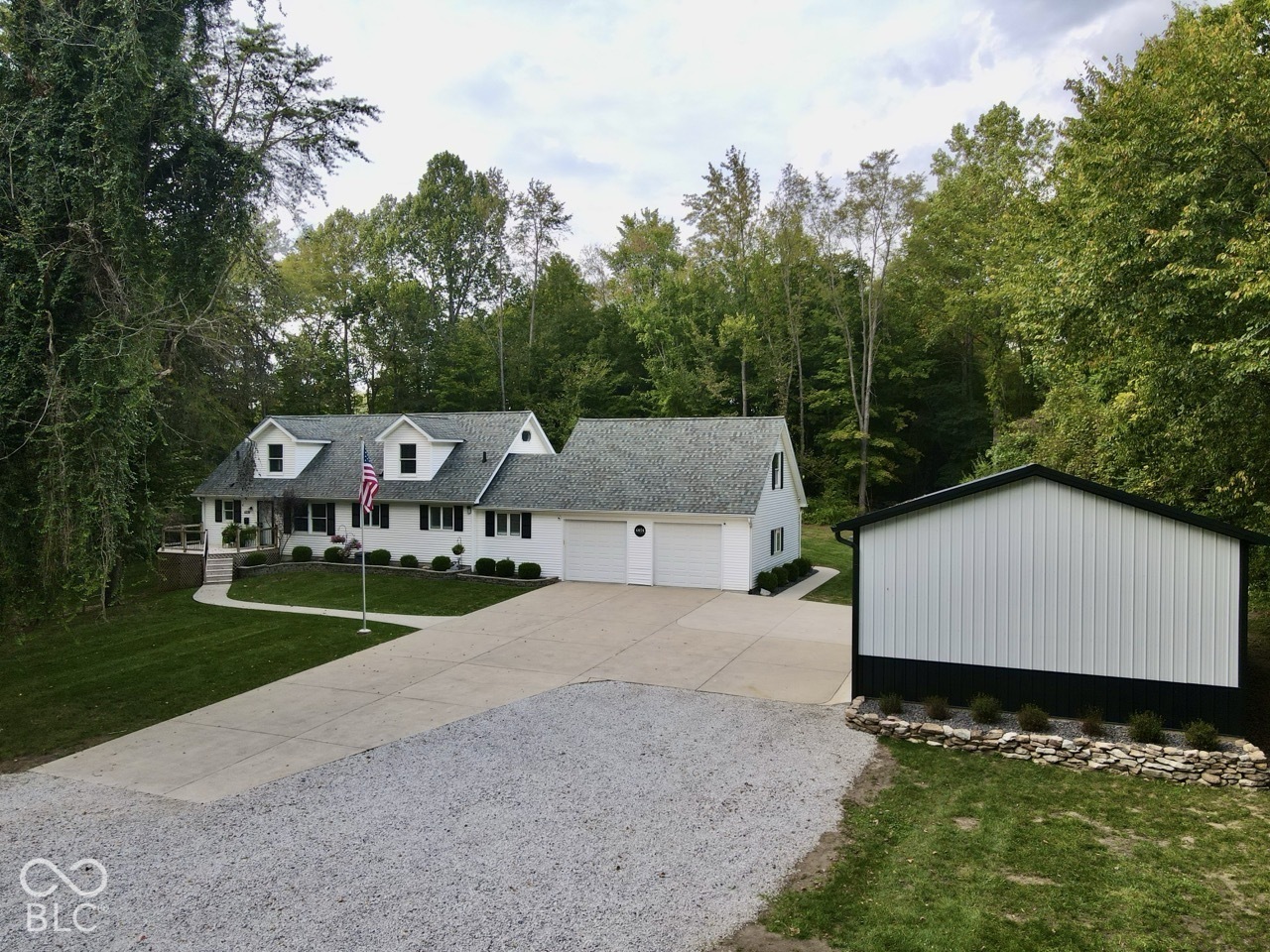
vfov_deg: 56.8
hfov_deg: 71.6
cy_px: 476
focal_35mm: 24
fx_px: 881
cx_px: 635
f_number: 2.8
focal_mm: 4.5
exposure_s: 1/240
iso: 100
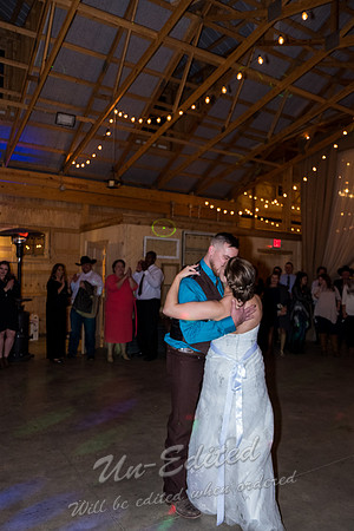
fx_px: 398
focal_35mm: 27
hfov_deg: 47.9
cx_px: 177
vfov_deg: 67.4
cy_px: 266
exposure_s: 1/200
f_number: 2.8
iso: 1600
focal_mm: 18
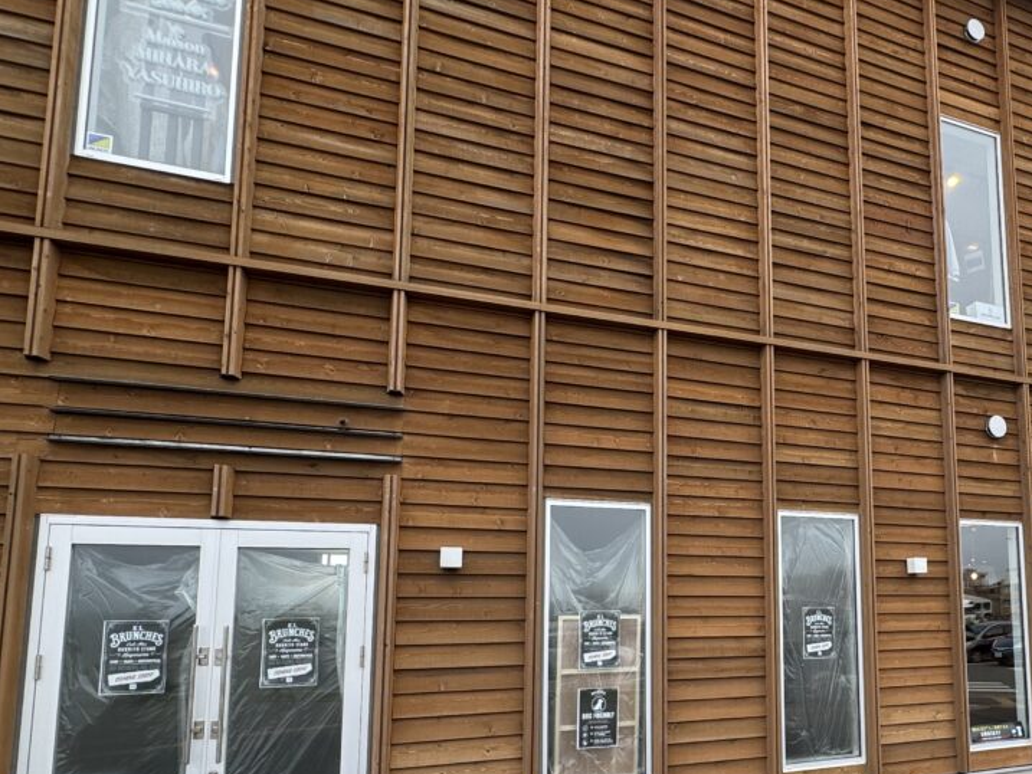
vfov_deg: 53.3
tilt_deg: +8.2
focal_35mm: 25
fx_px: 745
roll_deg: +1.3
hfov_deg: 65.2
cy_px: 541
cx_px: 771
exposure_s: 1/428
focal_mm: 2.22
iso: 40
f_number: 2.2
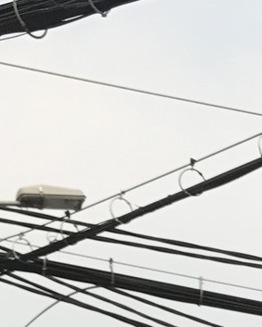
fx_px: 1504
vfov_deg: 11.3
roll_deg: +4.3
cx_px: 444
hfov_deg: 9.5
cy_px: 647
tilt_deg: +8.7
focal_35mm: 155
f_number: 1.8
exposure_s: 1/1842
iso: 20
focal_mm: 3.99
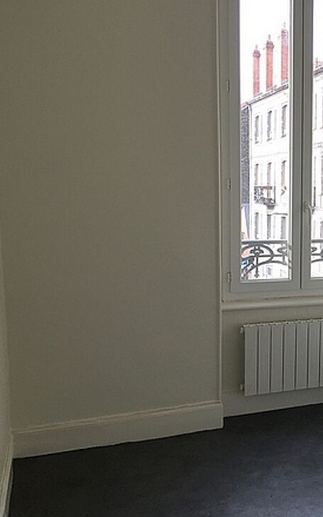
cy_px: 263
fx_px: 592
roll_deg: -1.1
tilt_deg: -6.9
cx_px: 348
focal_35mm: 42
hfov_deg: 28.0
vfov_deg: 47.2
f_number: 2.2
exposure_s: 1/100
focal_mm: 4.15
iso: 32
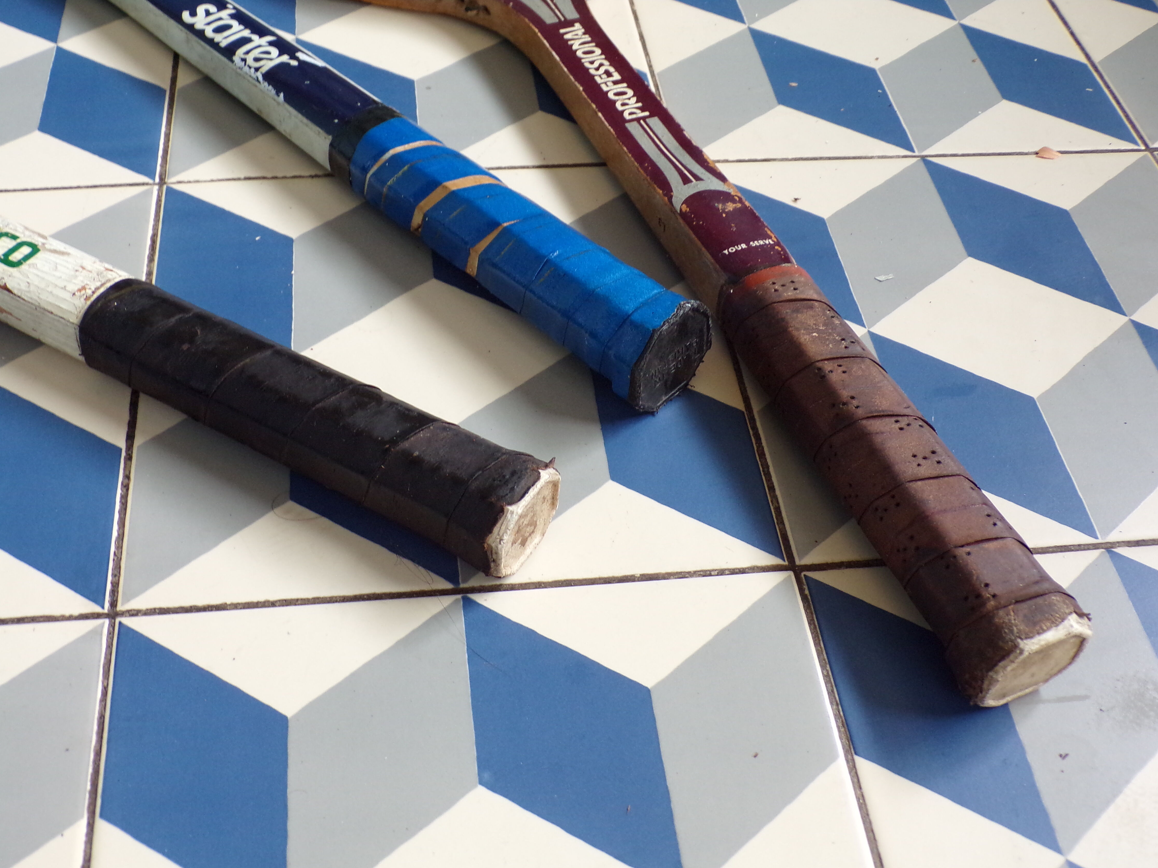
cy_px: 444
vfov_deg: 37.7
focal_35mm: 38
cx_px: 583
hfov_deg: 49.0
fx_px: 1271
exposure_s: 1/27
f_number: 3.3
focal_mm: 6.6
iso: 200
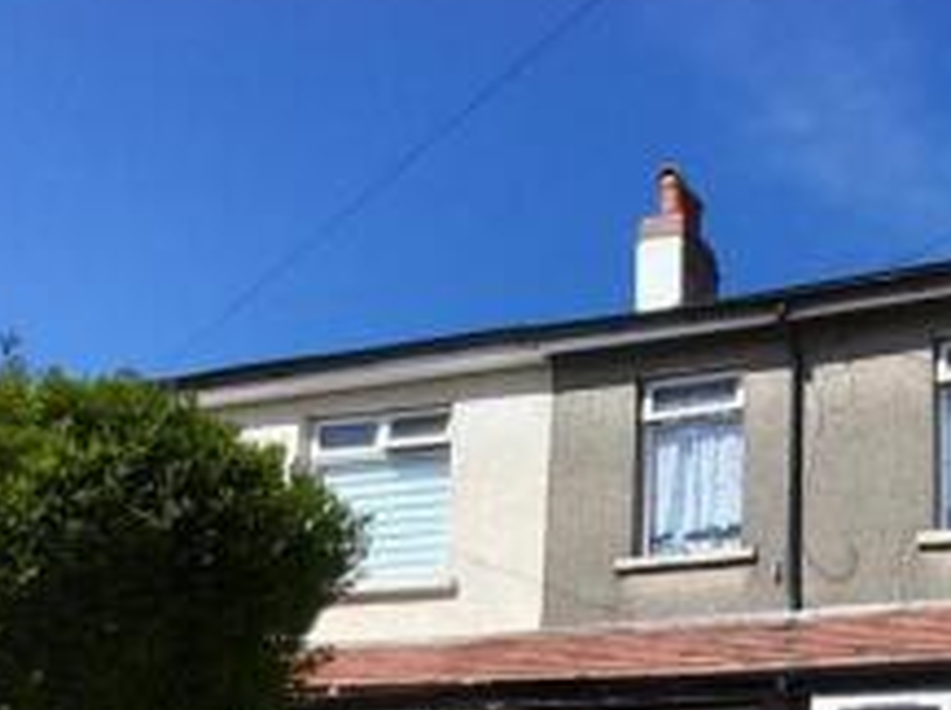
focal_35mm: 35
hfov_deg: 47.0
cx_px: 870
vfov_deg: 35.6
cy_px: 752
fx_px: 960
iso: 40
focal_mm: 1.13
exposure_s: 1/1805
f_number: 2.2
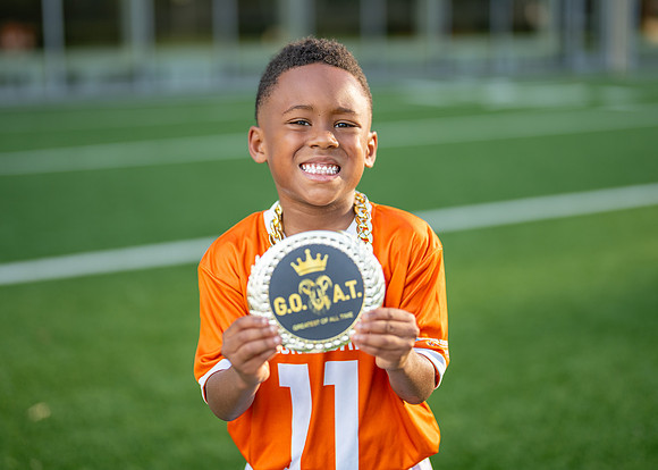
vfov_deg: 22.9
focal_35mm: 62
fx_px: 1158
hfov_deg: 31.7
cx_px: 318
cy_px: 194
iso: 100
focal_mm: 50
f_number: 1.2
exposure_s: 1/1600
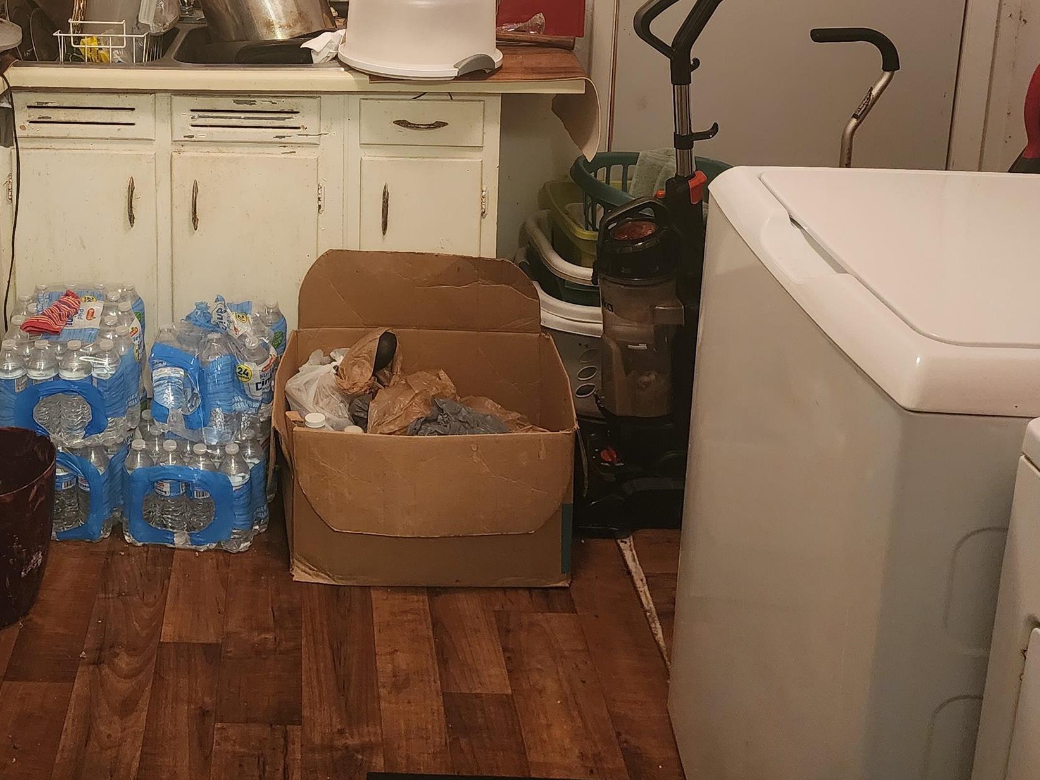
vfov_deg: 31.9
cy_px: 71
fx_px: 1292
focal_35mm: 43
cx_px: 247
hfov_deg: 42.4
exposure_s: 1/40
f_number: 1.8
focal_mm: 6.4
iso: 640
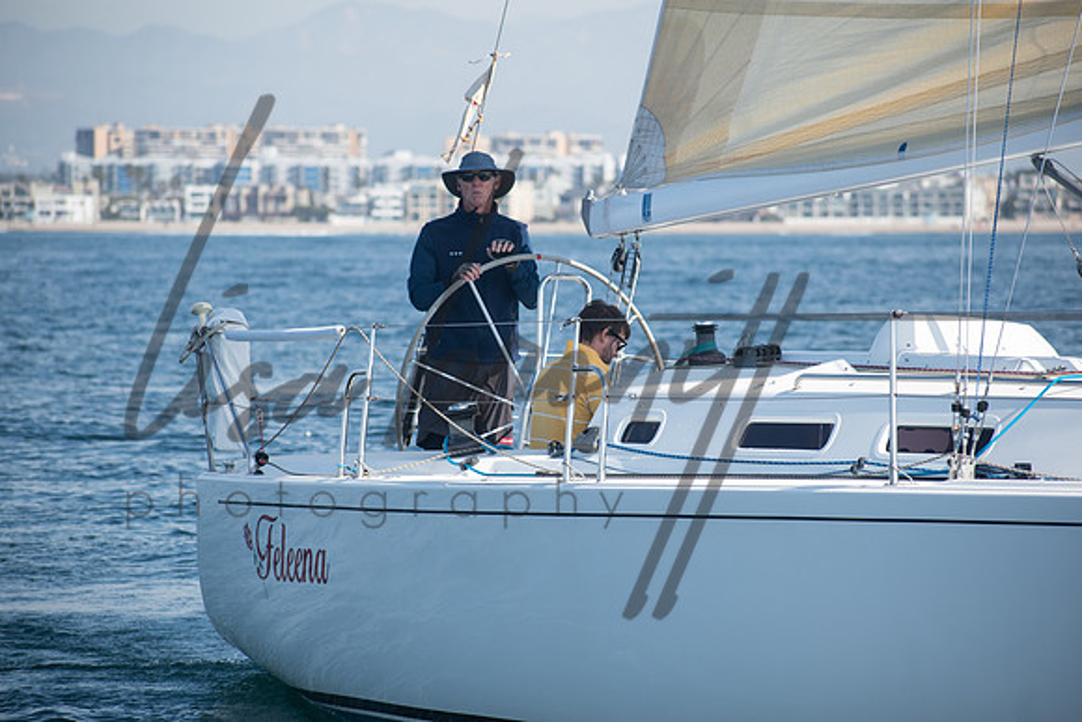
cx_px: 541
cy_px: 361
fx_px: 6412
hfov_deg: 9.6
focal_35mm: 213
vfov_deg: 6.4
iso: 100
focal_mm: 140
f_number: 5.6
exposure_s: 1/500
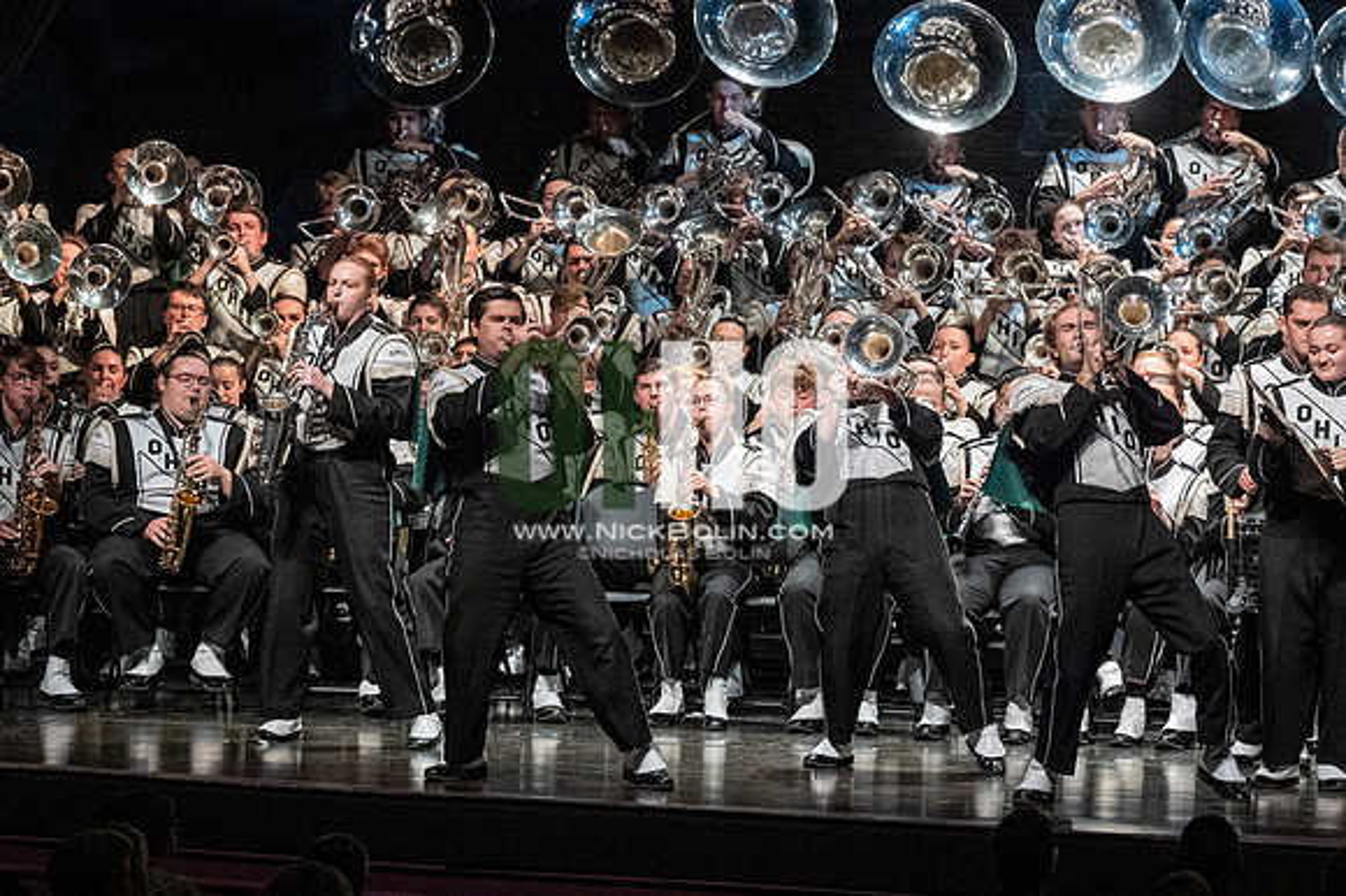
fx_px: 7847
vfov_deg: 6.5
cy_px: 448
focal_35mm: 210
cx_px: 673
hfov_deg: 9.8
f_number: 4
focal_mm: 140
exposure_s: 1/500
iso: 5000
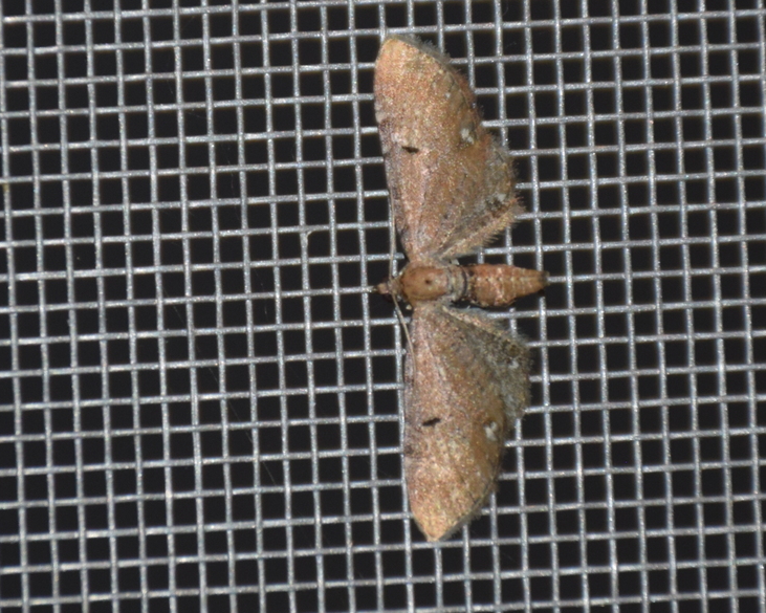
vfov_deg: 6.0
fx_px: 5872
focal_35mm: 259
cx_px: 402
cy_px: 286
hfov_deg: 7.5
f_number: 5.6
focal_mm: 140
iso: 320
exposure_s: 1/200
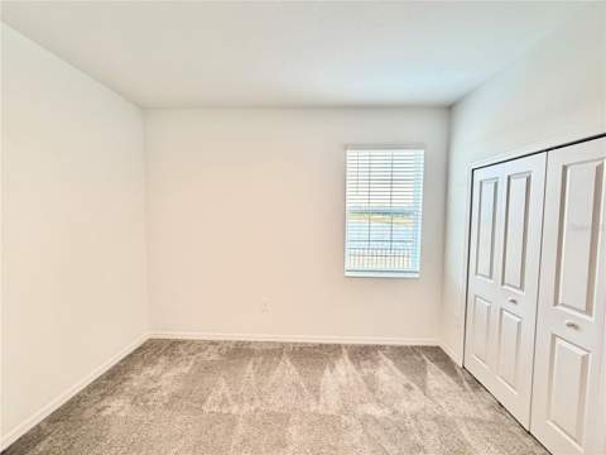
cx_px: 303
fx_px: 245
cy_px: 228
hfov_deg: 102.1
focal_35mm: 14
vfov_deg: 85.7
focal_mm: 2.22
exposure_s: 1/60
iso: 400
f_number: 2.2
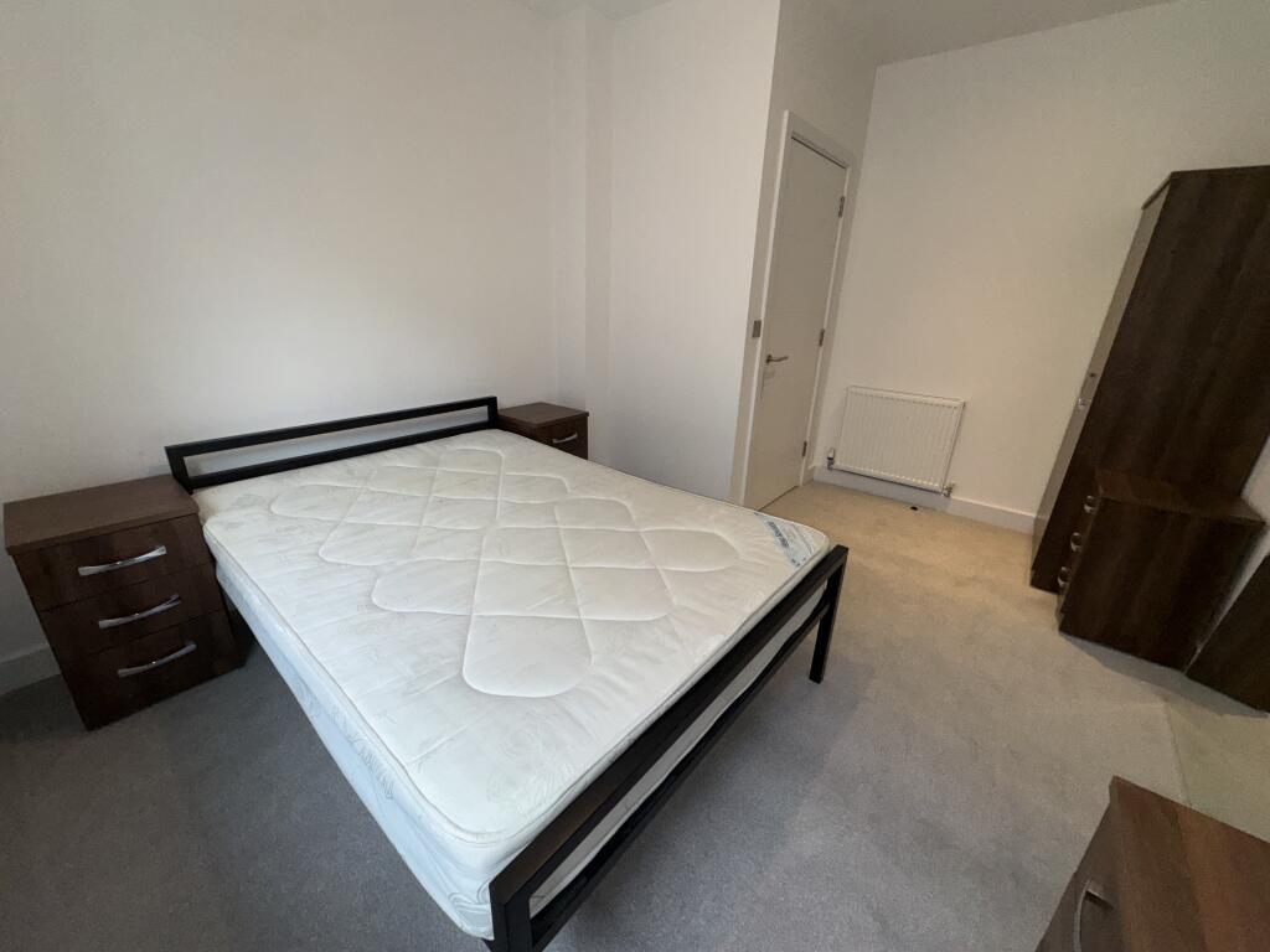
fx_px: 514
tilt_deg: -20.0
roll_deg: -2.0
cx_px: 635
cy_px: 476
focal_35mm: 14
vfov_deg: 85.7
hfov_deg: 102.1
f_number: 2.2
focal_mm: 2.22
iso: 80
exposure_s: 1/100
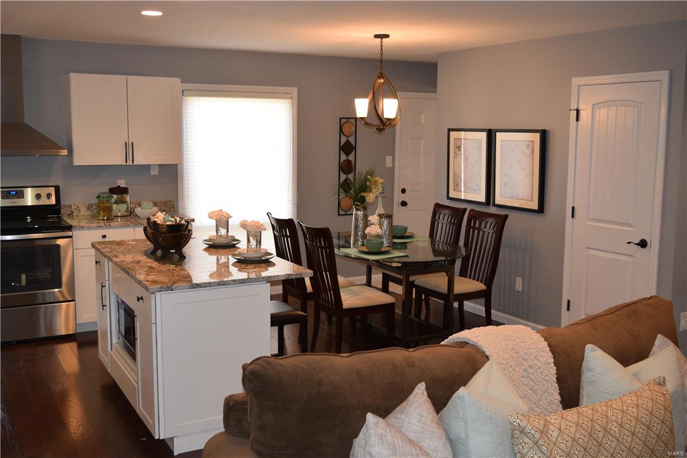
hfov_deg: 51.3
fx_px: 716
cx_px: 344
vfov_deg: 35.5
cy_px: 229
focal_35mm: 38
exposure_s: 1/100
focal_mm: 25
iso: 800
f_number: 5
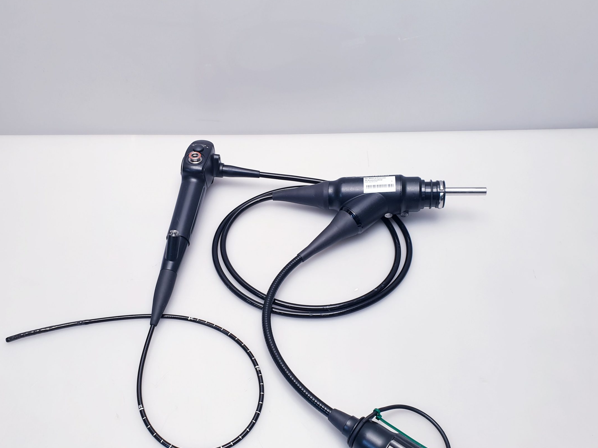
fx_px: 536
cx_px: 257
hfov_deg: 58.1
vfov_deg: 45.4
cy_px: 250
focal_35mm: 31
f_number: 2.4
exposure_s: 1/50
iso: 64
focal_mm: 4.3
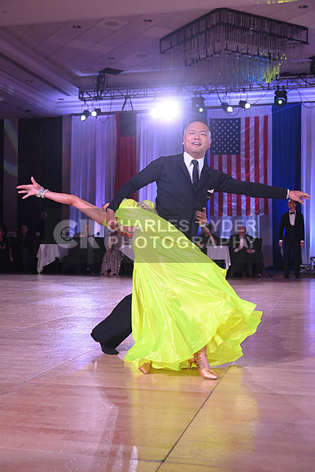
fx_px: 630
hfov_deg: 28.1
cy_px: 236
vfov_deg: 41.1
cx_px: 158
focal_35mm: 48
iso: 2500
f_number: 5
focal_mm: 48
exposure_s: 1/320
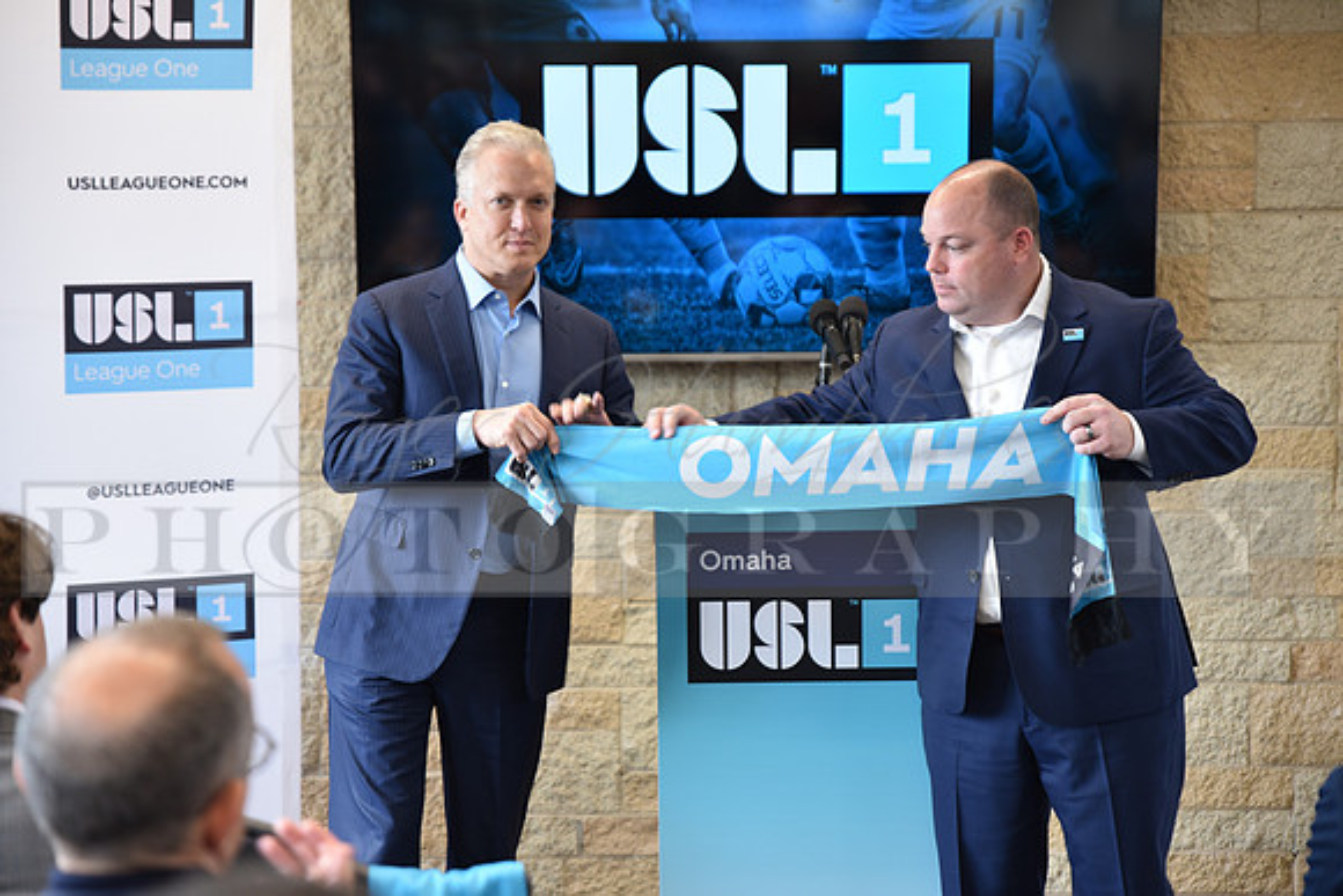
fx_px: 2612
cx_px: 672
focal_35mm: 70
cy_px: 448
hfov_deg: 28.8
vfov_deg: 19.5
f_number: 2.8
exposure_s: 1/50
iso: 400
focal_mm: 70
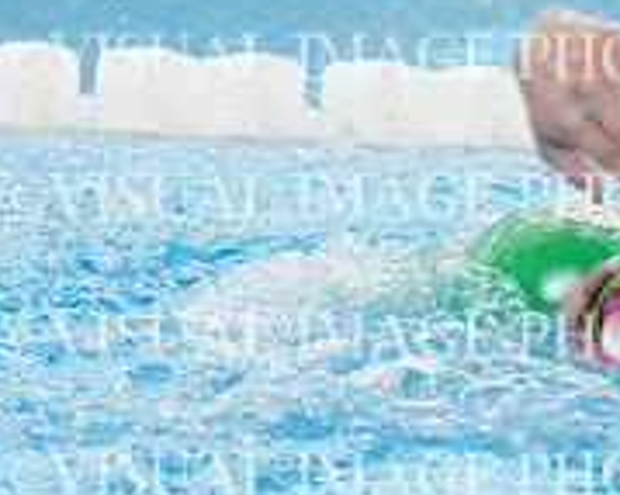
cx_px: 499
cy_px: 126
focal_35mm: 913
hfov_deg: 2.1
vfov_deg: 1.7
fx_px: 16744
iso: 6400
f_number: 4
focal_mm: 200
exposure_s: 1/1250
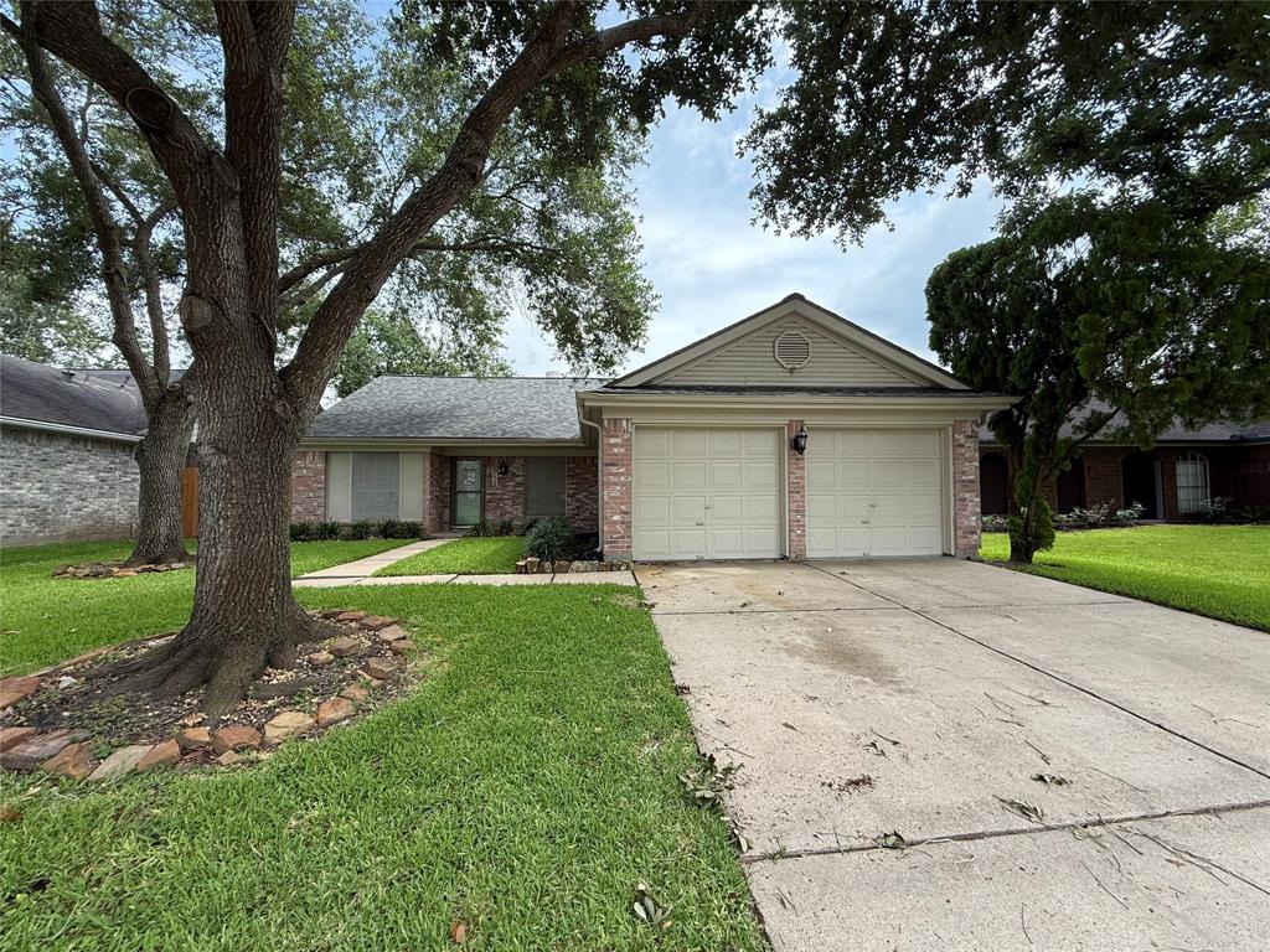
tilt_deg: +3.6
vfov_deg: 85.7
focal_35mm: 14
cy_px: 476
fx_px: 514
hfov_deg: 102.1
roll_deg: +0.5
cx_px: 635
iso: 64
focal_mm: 2.22
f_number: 2.2
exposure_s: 1/427
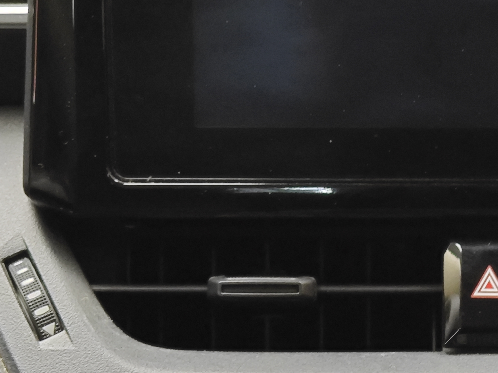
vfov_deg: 7.4
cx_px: 488
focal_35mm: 198
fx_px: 2849
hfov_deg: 9.9
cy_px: 442
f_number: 1.8
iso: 500
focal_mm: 9.87
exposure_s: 1/20
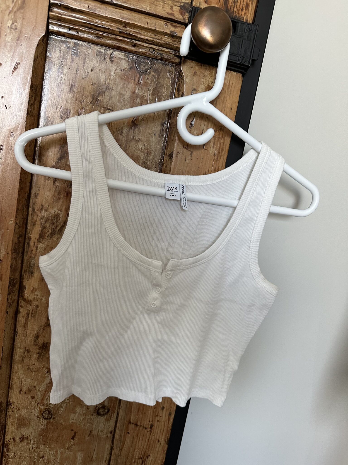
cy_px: 232
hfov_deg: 56.8
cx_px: 174
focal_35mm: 24
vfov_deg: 71.6
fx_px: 322
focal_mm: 6.86
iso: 250
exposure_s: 1/78
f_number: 1.78
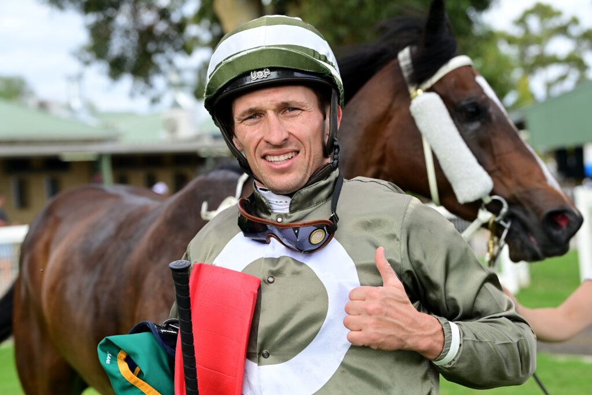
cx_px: 296
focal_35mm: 86
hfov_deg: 23.6
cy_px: 198
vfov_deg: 15.9
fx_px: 1414
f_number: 5.6
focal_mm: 86
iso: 1000
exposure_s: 1/1600
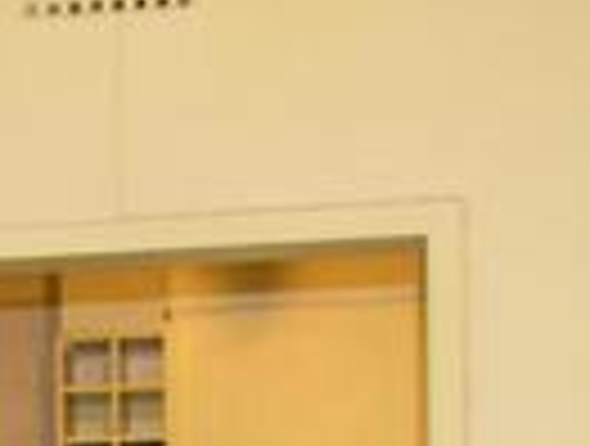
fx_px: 4357
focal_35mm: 255
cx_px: -653
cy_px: 804
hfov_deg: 7.4
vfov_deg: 5.8
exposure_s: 1/60
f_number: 5
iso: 1800
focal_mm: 29
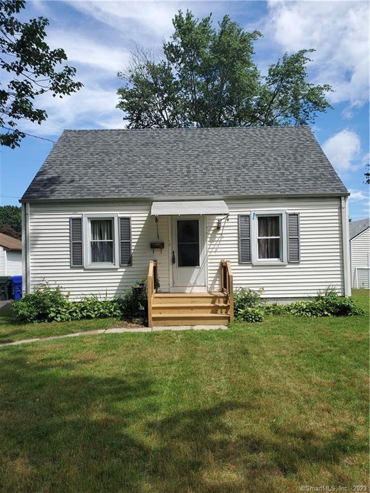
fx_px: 371
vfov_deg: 67.3
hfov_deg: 53.1
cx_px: 185
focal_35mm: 26
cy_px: 246
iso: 50
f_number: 2.4
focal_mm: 4.3
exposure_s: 1/1222
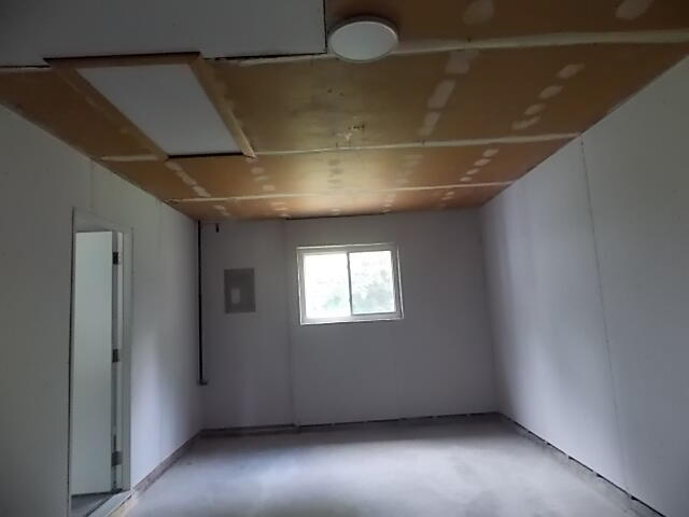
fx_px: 458
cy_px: 258
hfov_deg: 73.9
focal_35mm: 23
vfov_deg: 58.9
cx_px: 344
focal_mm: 4
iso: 320
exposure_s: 1/30
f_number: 3.1
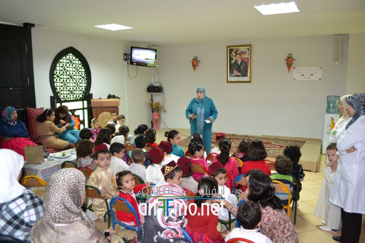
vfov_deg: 47.9
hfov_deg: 67.4
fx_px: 274
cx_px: 182
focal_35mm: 27
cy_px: 122
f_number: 3.5
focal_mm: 18
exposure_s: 1/60
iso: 2200
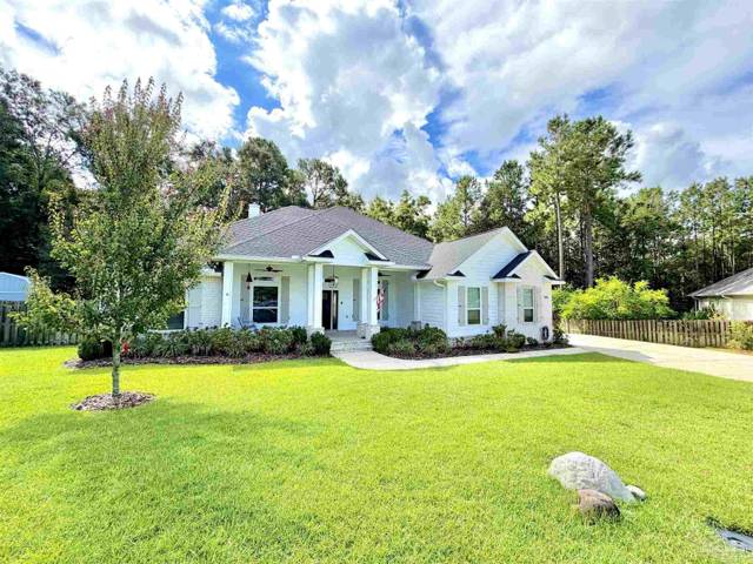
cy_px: 282
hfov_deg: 102.1
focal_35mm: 14
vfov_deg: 85.7
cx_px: 376
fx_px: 305
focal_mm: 2.22
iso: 32
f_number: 2.2
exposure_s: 1/1259
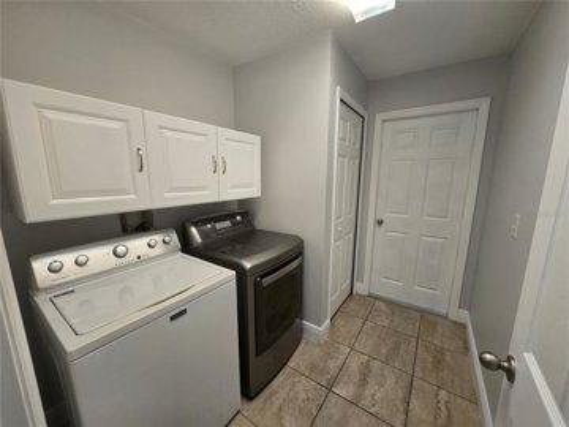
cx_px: 284
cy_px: 214
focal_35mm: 13
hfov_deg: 106.2
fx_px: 214
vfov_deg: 89.9
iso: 100
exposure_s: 1/60
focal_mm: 1.7
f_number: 2.2
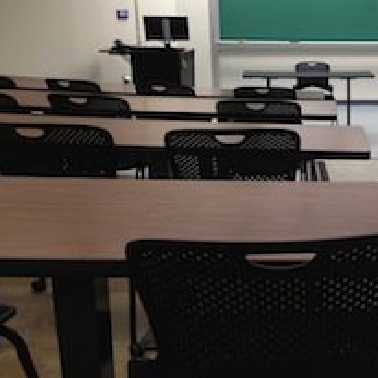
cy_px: 184
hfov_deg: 28.7
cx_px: 352
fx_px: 704
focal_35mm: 57
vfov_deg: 30.0
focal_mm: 4.13
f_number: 2.4
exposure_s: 1/20
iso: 64
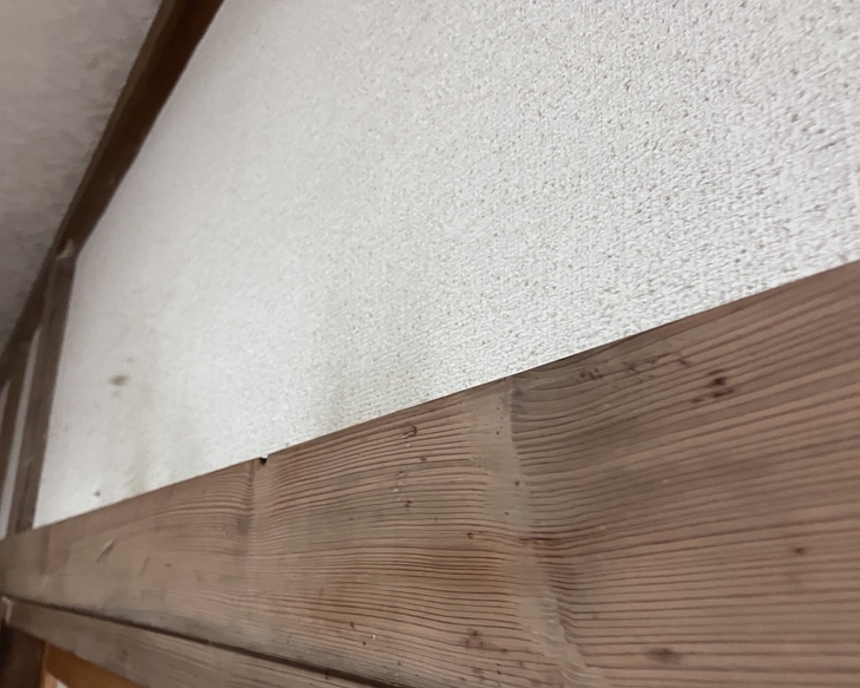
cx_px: 420
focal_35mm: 30
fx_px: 763
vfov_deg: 48.5
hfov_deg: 58.8
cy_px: 346
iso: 250
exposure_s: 1/60
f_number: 1.8
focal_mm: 3.99
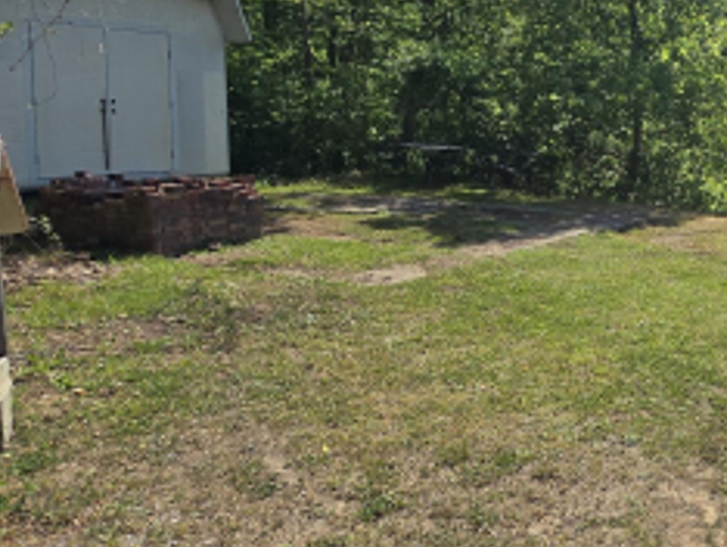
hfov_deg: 43.4
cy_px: 168
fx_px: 778
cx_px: 716
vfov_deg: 38.1
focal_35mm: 37
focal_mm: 2.2
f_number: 2.2
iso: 50
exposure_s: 1/3026
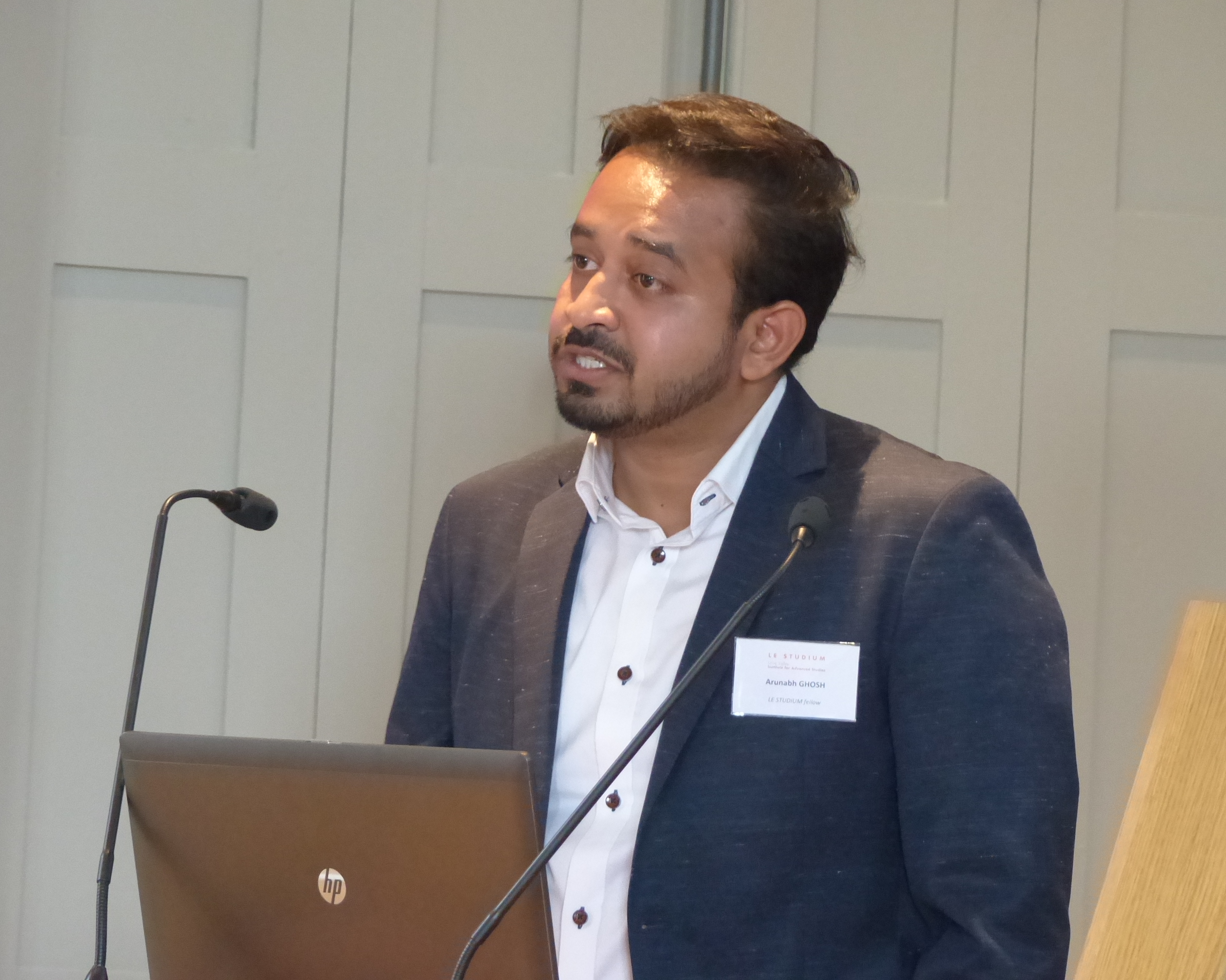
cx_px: 598
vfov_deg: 5.6
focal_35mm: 275
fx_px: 9978
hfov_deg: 7.0
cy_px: 488
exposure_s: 1/40
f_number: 2.8
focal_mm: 47.4
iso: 800
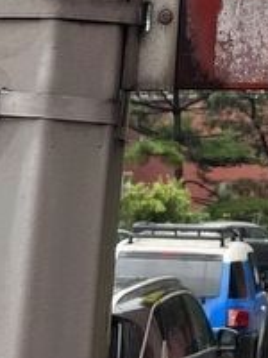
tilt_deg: +20.1
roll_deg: -1.0
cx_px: 356
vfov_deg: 15.8
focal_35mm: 104
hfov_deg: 13.7
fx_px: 1074
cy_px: -303
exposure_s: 1/477
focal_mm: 5.1
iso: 50
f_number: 1.6
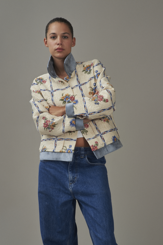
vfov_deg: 19.4
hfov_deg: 13.1
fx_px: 712
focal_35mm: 105
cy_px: 122
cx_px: 82
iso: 200
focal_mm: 105
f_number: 11
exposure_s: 1/160
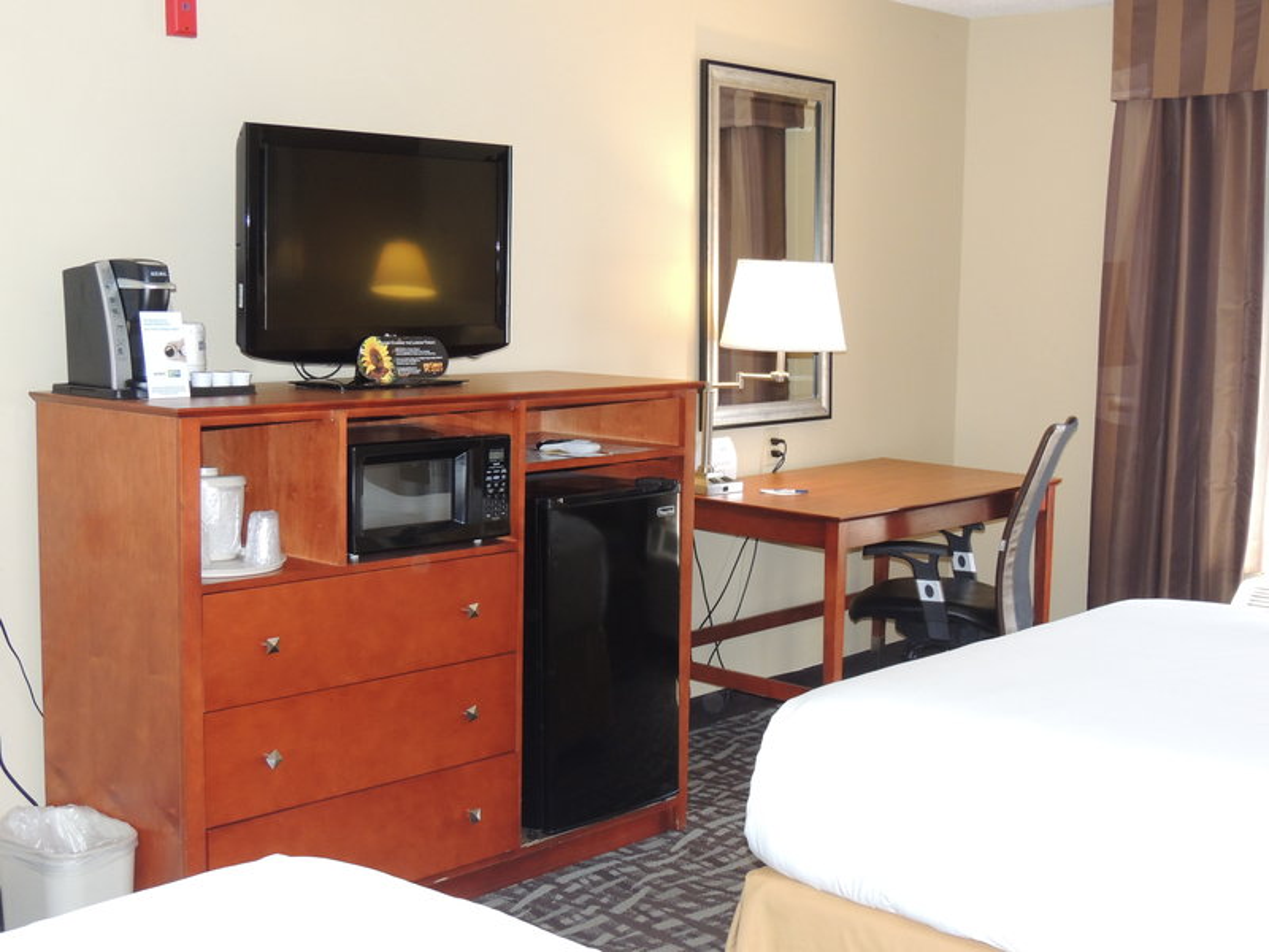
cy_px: 476
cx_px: 634
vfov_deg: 30.9
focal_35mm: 47
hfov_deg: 40.4
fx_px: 1723
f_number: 3.5
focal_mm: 8.3
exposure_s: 1/30
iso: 400
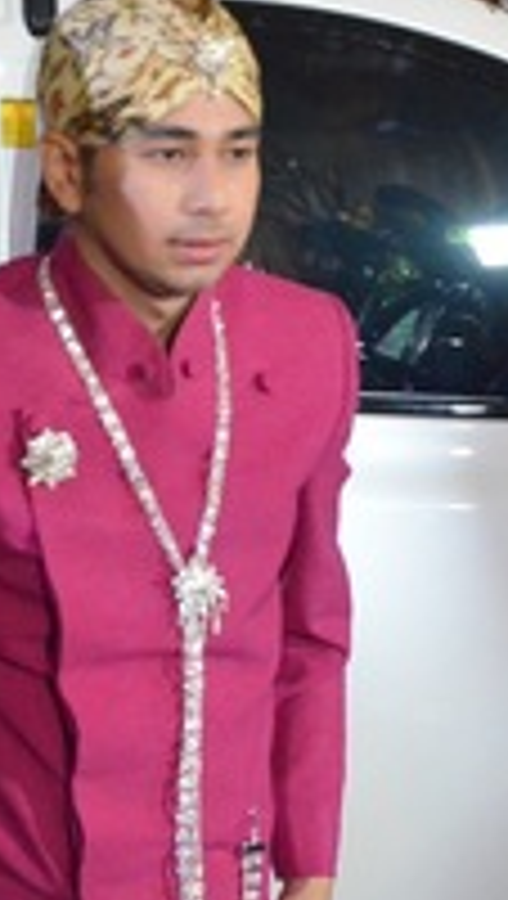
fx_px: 1911
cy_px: 585
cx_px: 472
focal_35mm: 80
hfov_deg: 15.0
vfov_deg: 26.4
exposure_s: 1/100
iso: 6400
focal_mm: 25
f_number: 3.8
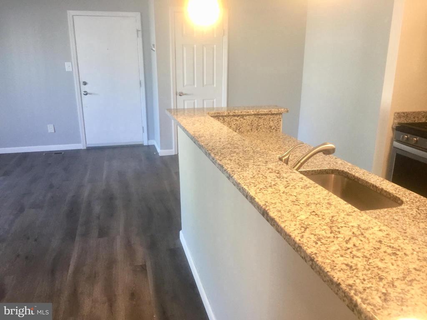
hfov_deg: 61.7
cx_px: 214
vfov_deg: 48.2
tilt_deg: -15.1
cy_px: 160
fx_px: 358
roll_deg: +0.2
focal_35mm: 29
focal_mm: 4.15
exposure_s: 1/30
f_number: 2.2
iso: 100
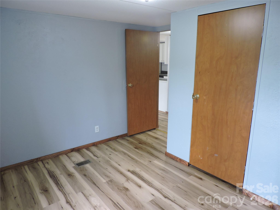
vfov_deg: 56.8
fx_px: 194
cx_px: 140
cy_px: 105
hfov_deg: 71.6
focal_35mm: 24
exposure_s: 1/30
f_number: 3
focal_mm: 4.3
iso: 400
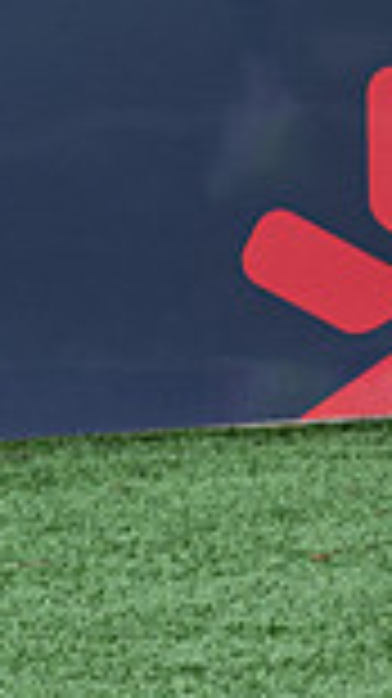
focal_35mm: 634
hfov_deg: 1.9
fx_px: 11735
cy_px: -180
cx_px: 1616
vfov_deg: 3.4
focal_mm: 91
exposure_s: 1/250
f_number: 5
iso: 250
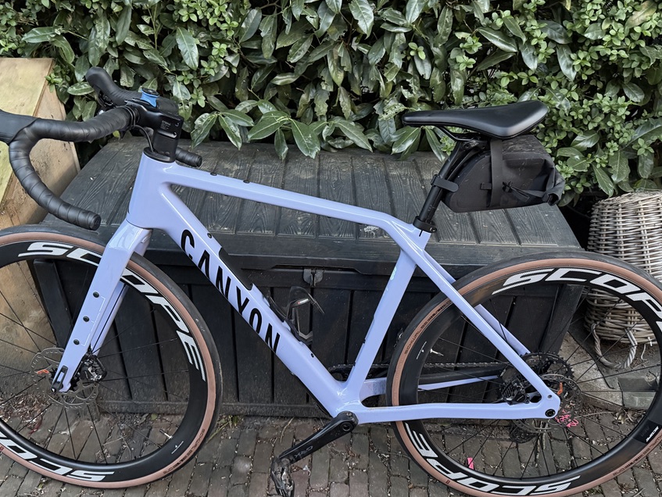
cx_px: 325
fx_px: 555
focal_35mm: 29
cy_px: 276
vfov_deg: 48.2
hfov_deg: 61.6
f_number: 1.78
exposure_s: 1/33
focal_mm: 6.76
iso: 800
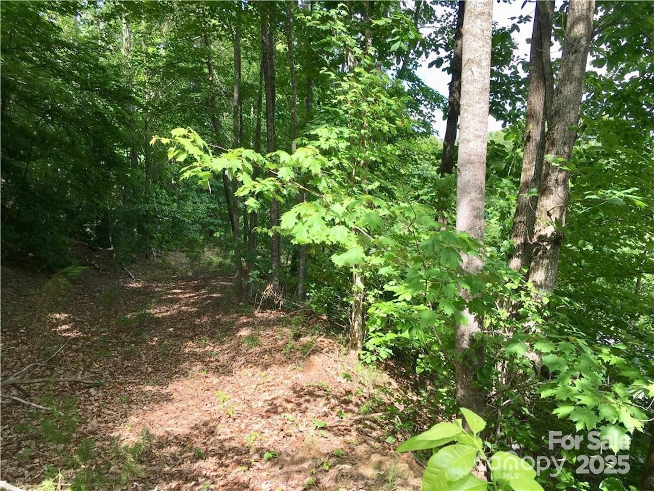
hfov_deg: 61.7
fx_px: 548
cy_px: 246
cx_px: 327
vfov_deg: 48.2
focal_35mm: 29
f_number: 2.2
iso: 25
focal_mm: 4.15
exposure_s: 1/361
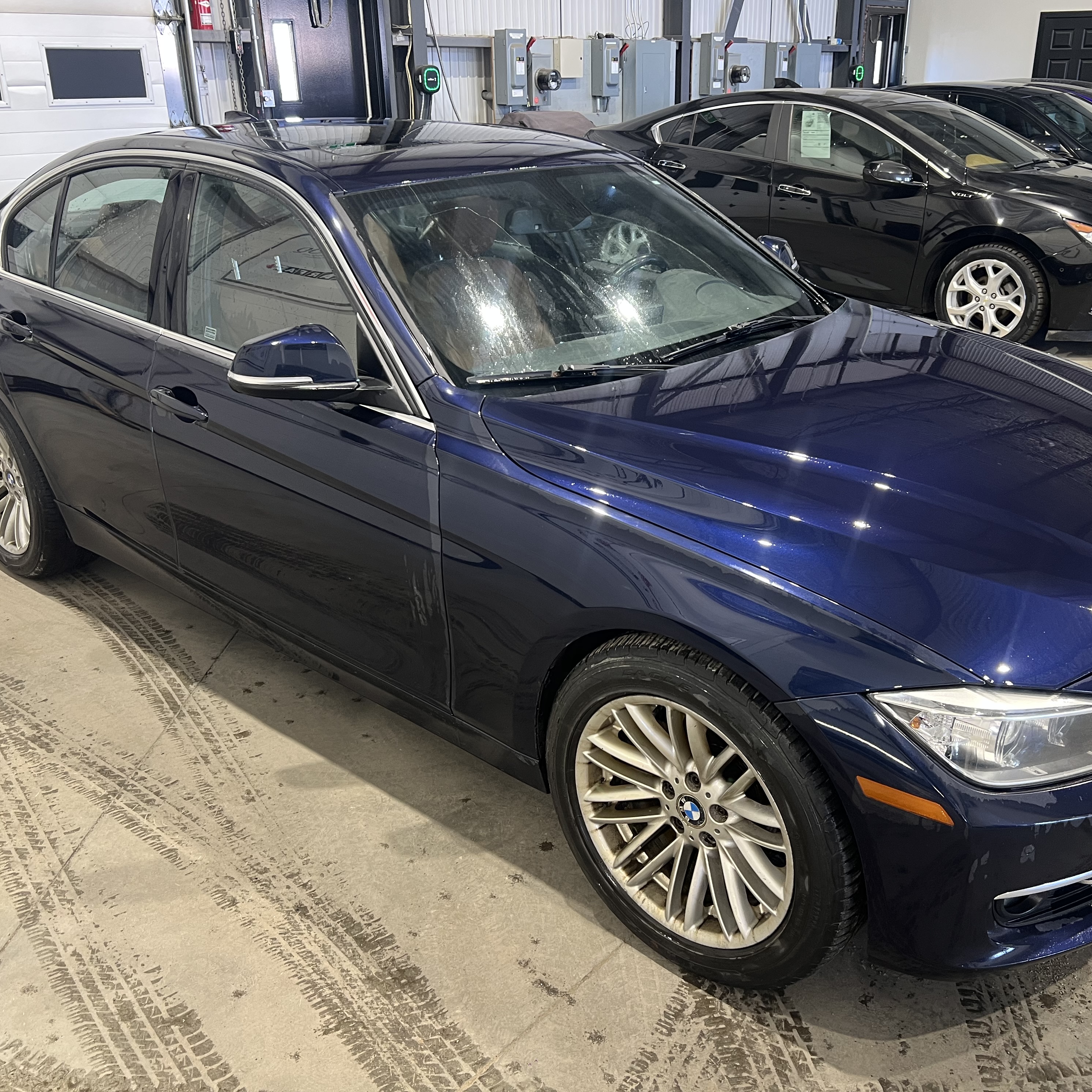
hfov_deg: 52.4
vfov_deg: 52.5
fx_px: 1106
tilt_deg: -22.7
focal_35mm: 31
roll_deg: +0.4
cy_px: 540
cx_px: 614
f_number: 1.5
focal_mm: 5.7
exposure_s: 1/60
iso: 125
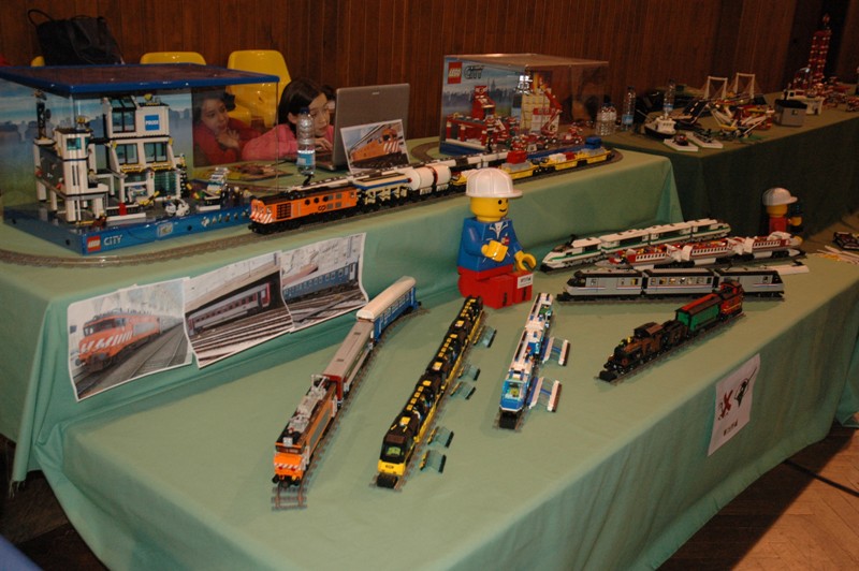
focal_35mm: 38
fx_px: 894
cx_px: 430
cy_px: 286
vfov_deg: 35.4
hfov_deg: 51.3
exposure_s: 1/60
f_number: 4
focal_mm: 25
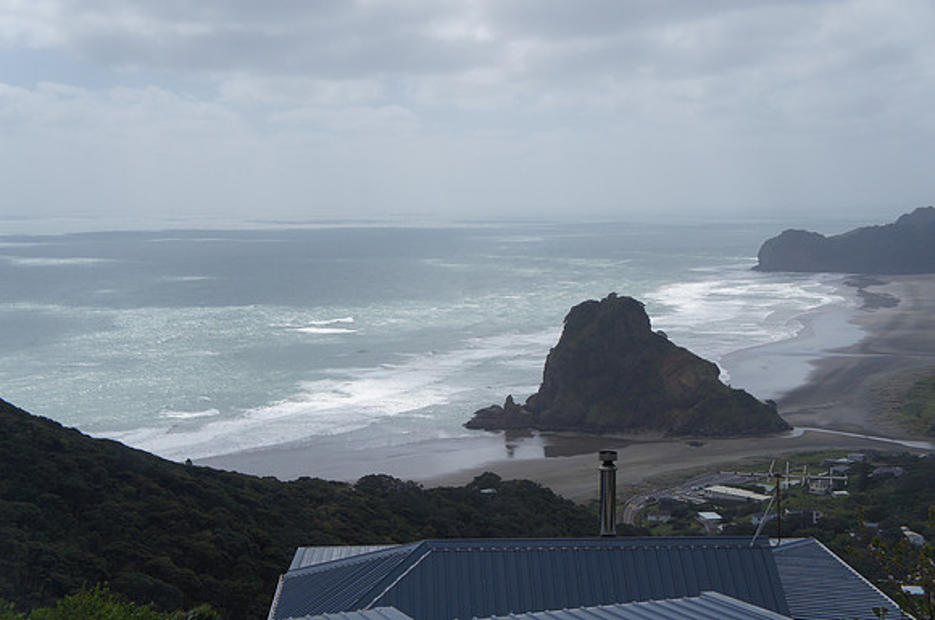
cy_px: 310
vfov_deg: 25.7
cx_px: 468
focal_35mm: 52
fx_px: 1362
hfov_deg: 37.9
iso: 200
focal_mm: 35
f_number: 8
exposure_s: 1/1000
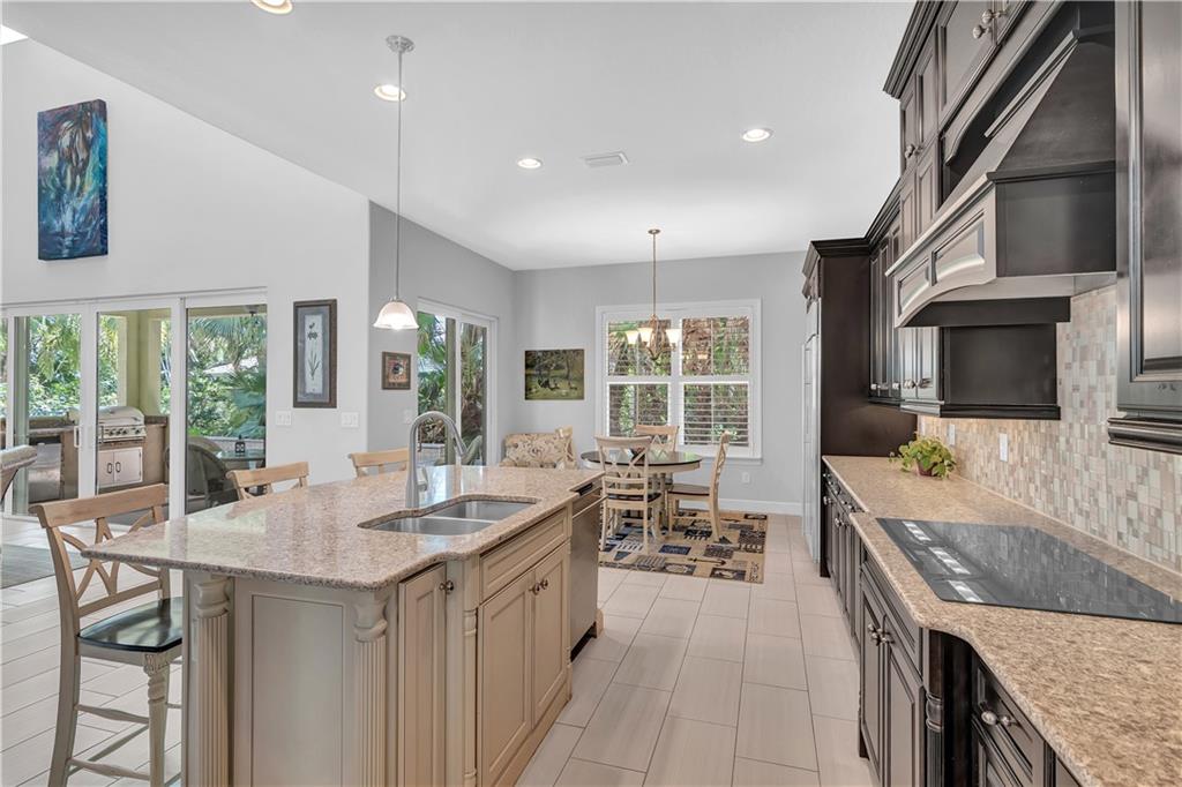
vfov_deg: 72.0
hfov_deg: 95.0
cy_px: 394
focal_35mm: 16
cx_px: 591
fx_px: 542
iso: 320
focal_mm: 11
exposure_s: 1/8
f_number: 5.6
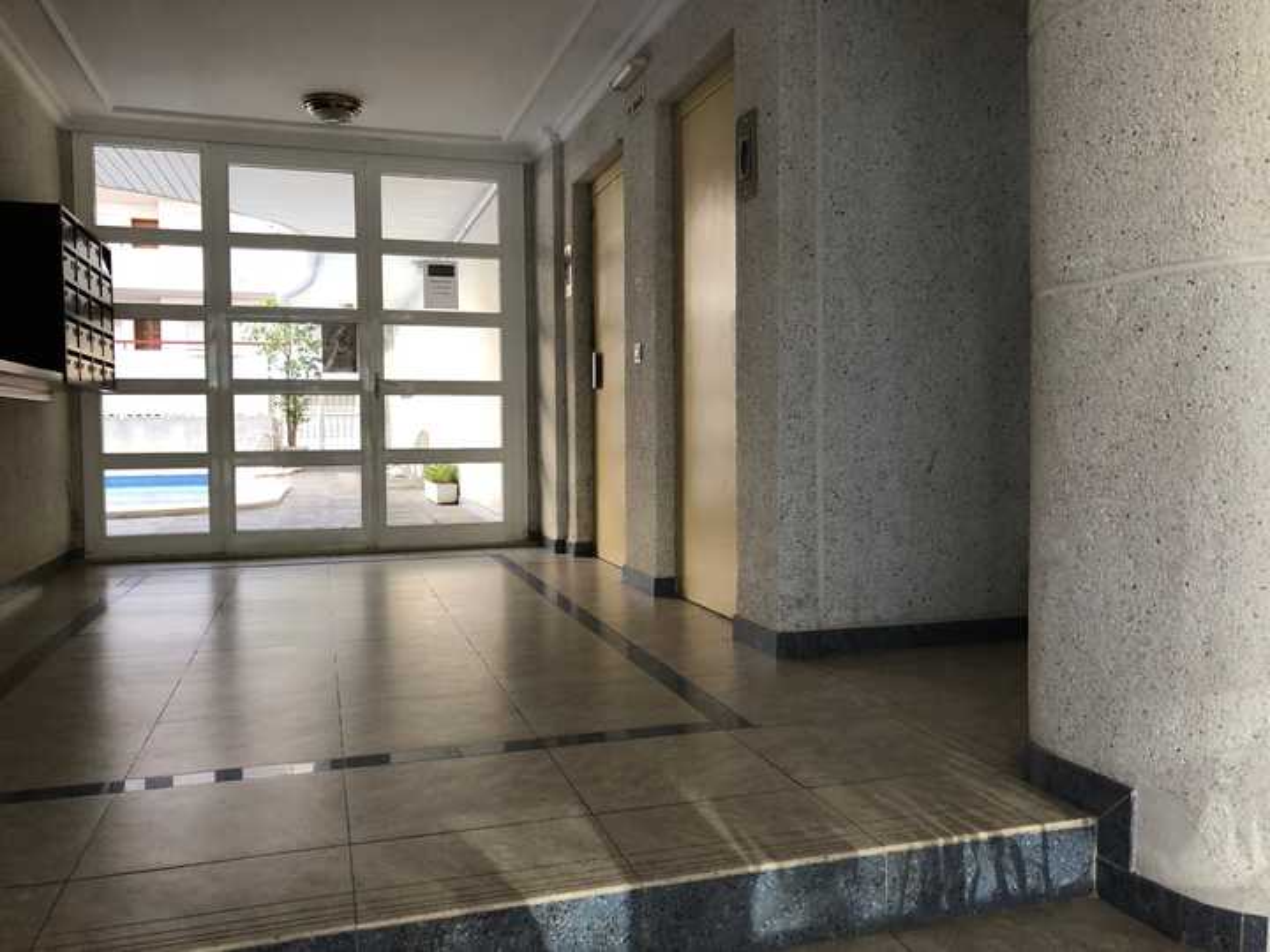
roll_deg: +0.1
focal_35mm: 28
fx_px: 1027
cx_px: 635
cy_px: 476
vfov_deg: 49.7
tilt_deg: -8.4
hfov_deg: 63.4
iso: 32
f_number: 1.8
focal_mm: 3.99
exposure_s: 1/33
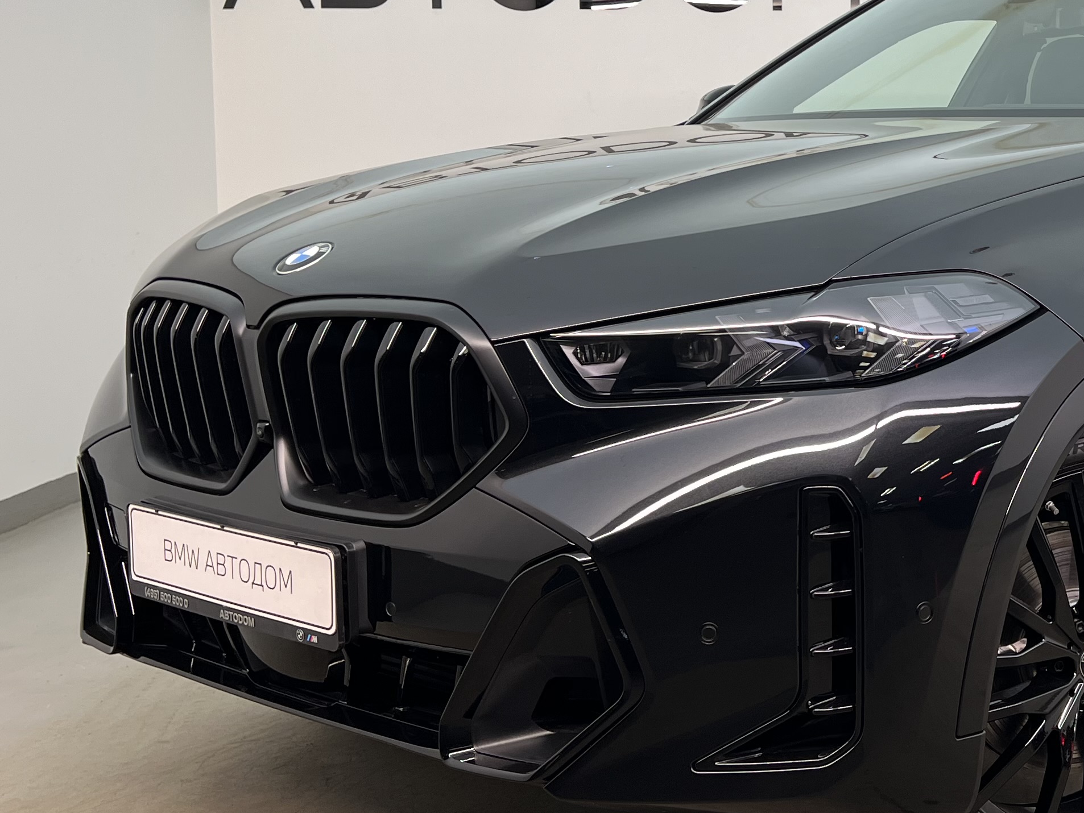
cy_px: 293
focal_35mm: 55
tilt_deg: -4.3
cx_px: 992
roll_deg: +0.6
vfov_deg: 26.5
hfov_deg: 33.0
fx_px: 1723
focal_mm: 5.7
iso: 32
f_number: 1.5
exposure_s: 1/84
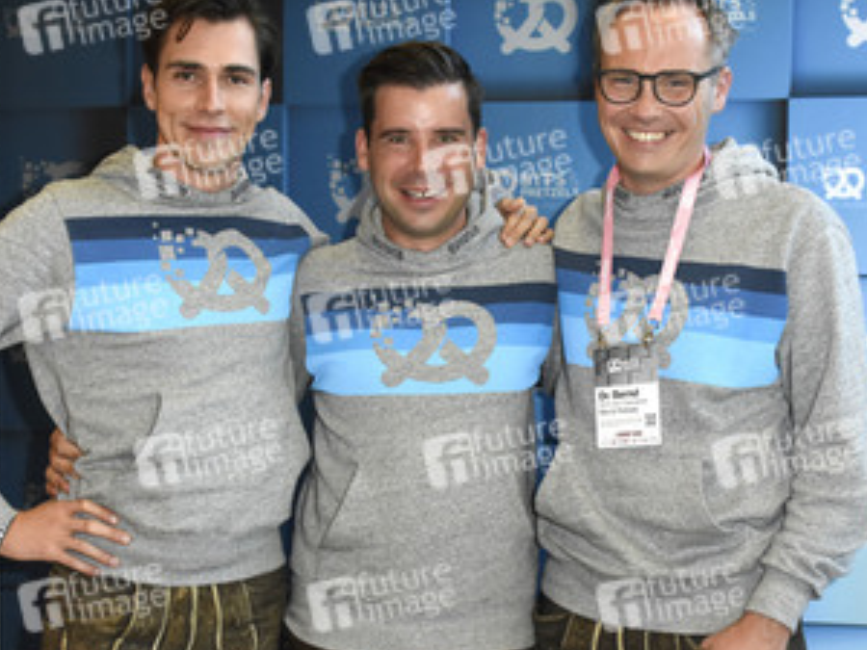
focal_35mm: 52
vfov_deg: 28.0
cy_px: 381
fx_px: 1302
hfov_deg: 36.8
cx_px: 420
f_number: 6.3
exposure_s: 1/160
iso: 1600
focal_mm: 24
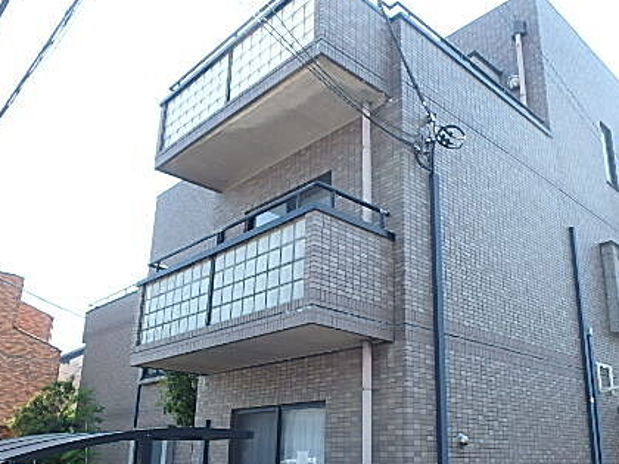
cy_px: 296
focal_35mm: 32
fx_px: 572
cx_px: 367
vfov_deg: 43.7
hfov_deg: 56.4
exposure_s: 1/320
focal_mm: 3.7
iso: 125
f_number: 3.5
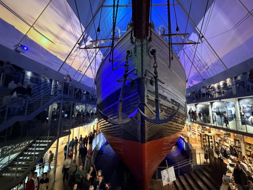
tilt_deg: +10.6
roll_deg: +0.0
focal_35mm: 18
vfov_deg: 71.4
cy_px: 86
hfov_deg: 87.6
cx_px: 137
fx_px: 132
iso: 1000
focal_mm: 2.22
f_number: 2.2
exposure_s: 1/33
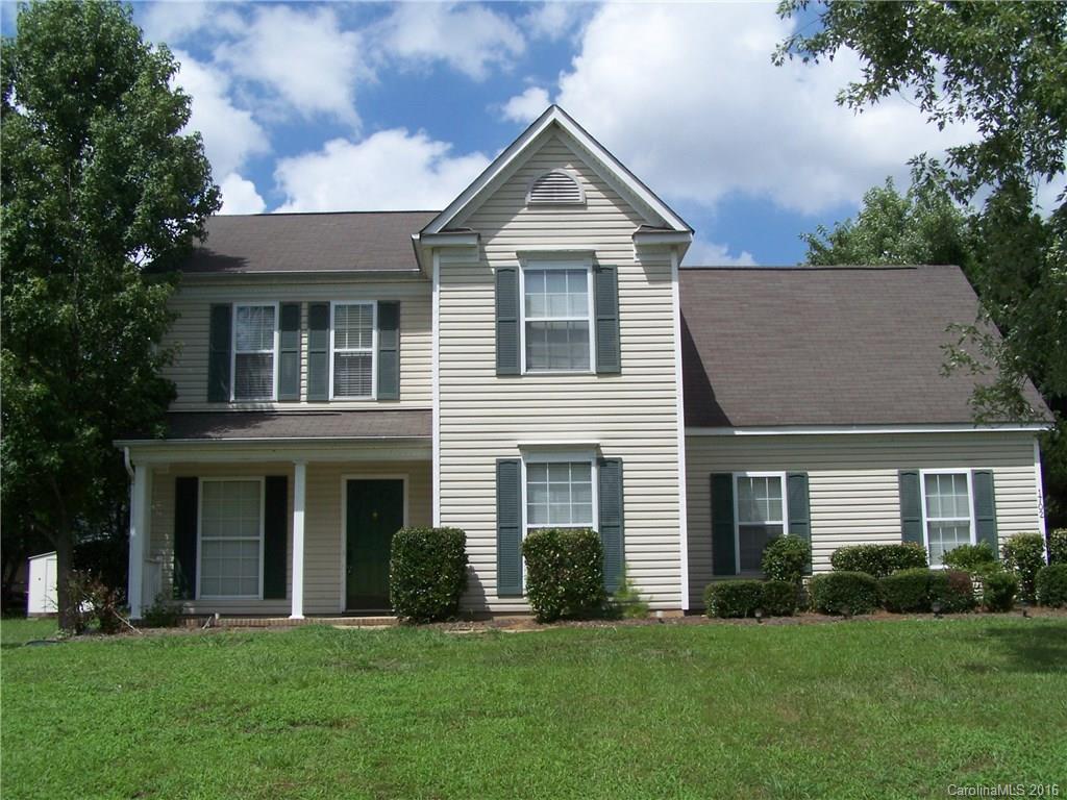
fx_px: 1171
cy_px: 400
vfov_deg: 37.7
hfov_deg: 49.0
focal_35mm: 38
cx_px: 534
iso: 80
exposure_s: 1/750
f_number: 5.6
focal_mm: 6.3
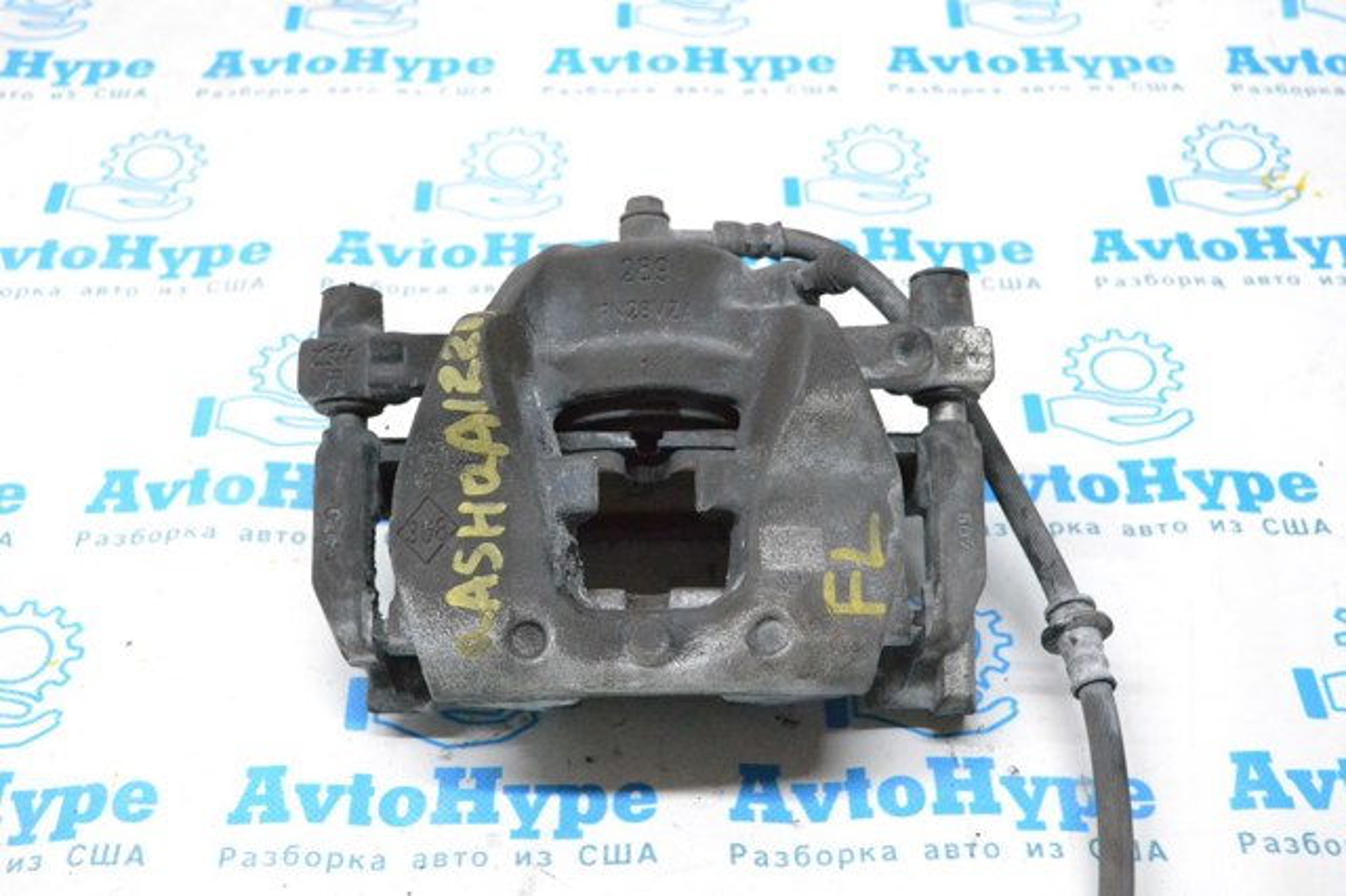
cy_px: 448
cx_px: 673
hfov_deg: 41.1
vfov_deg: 28.0
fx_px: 1794
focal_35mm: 48
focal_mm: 32
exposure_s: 1/640
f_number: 4.8
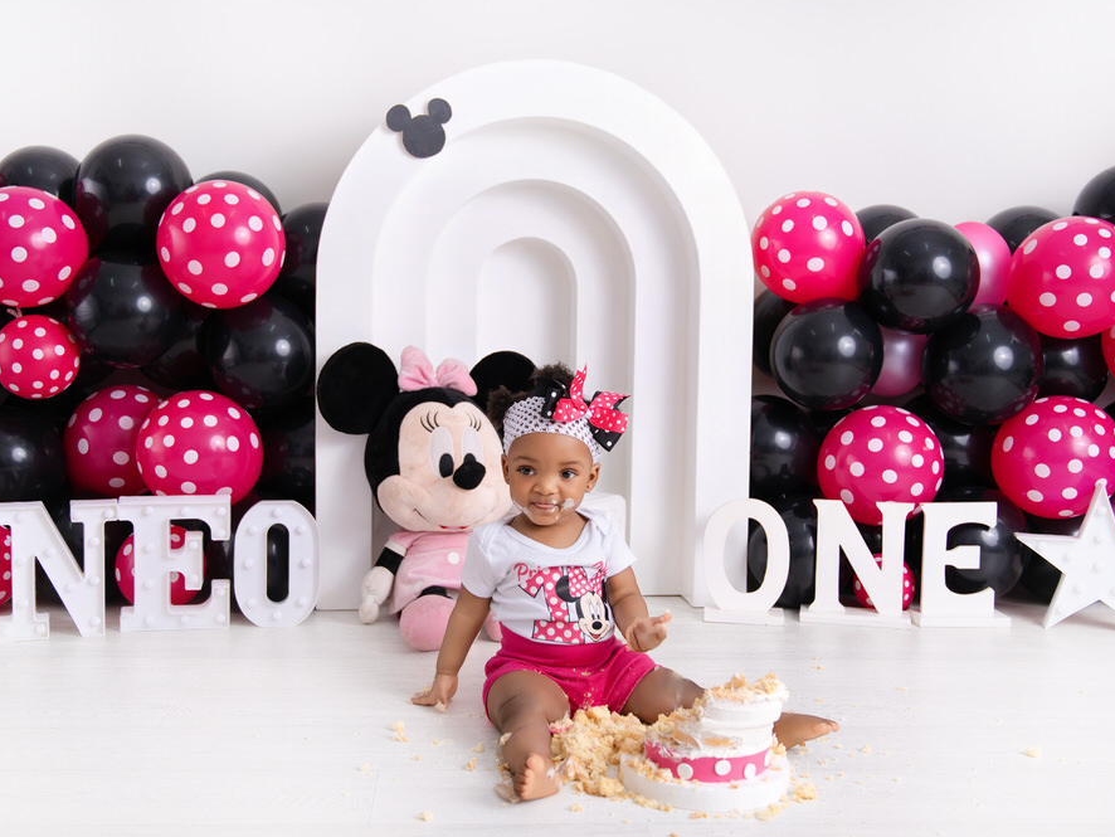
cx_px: 518
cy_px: 405
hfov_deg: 45.7
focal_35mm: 41
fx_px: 1321
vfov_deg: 35.1
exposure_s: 1/160
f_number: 4
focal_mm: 35
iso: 250
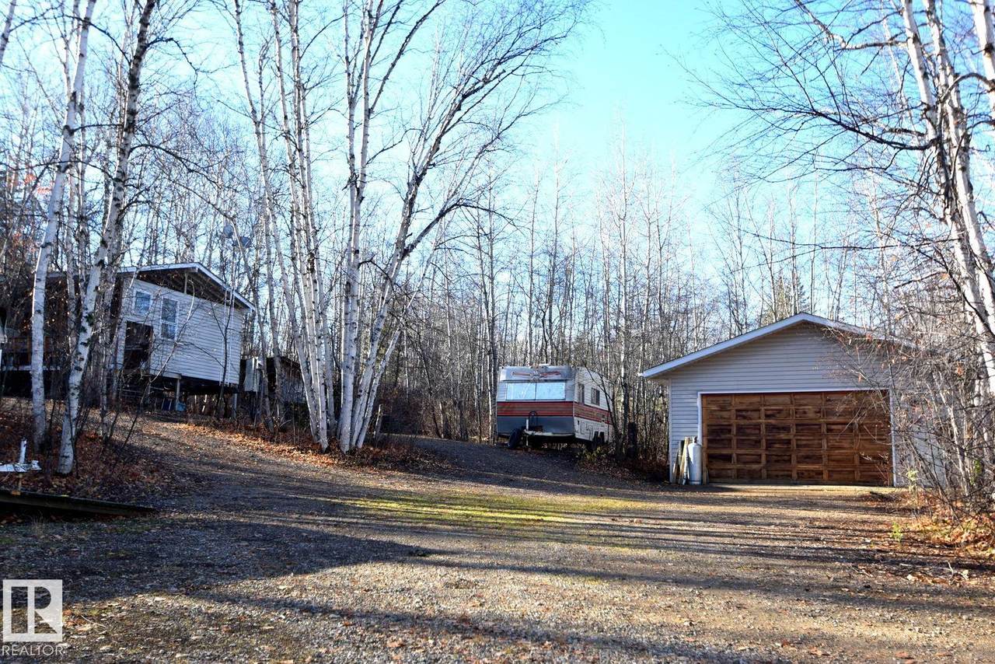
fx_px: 829
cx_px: 498
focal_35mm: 30
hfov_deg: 61.9
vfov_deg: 43.6
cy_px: 332
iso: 100
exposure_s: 1/125
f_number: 5.6
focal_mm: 20
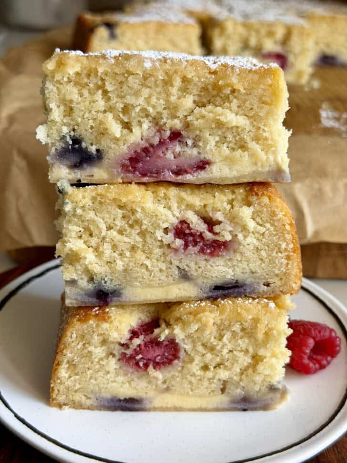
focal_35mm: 48
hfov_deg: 30.3
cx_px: 174
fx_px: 642
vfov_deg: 39.7
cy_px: 232
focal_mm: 6.8
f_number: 1.8
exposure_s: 1/161
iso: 50
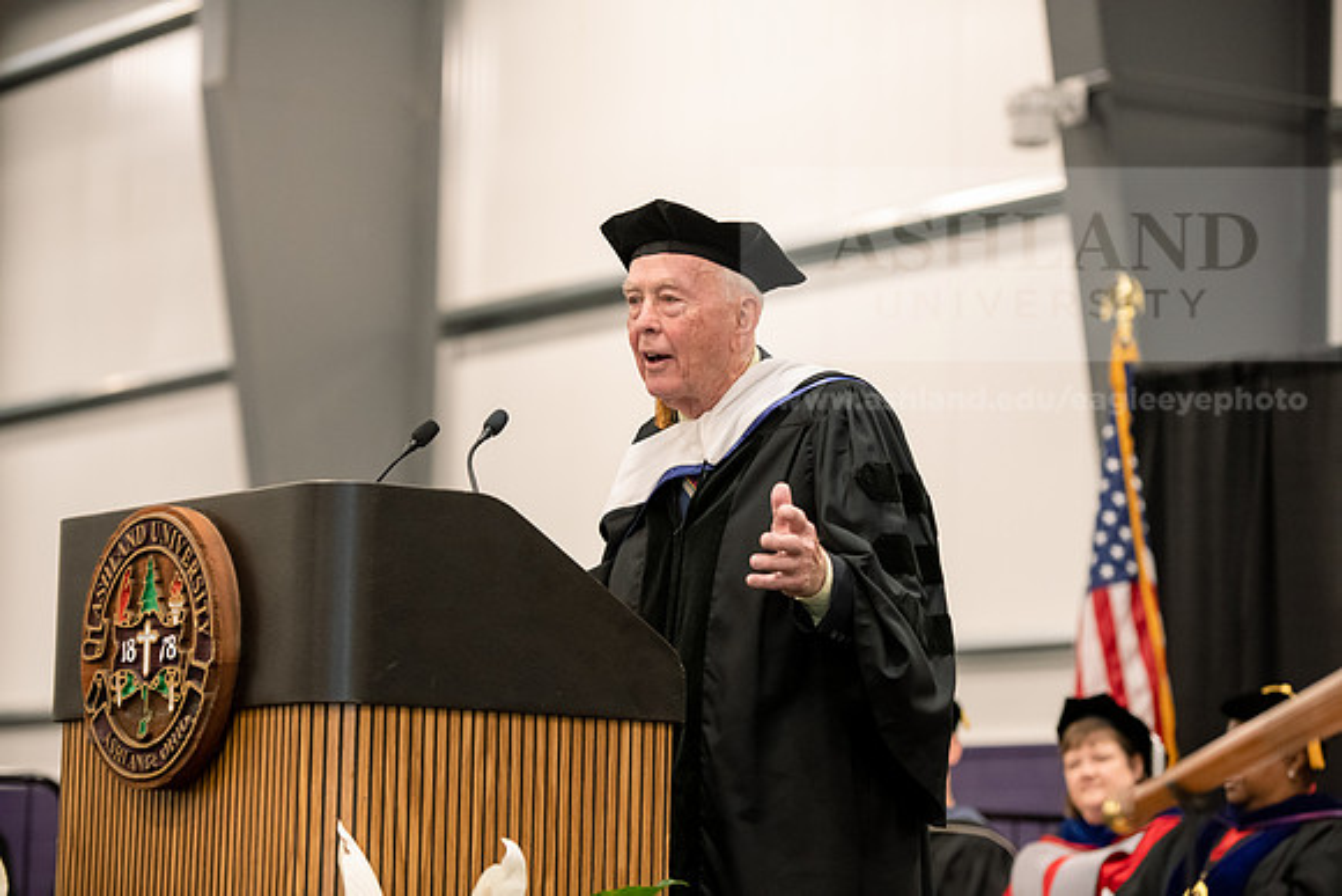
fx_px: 4325
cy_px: 448
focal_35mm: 116
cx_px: 671
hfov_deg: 17.6
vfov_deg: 11.8
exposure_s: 1/200
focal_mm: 116
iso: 3200
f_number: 3.5
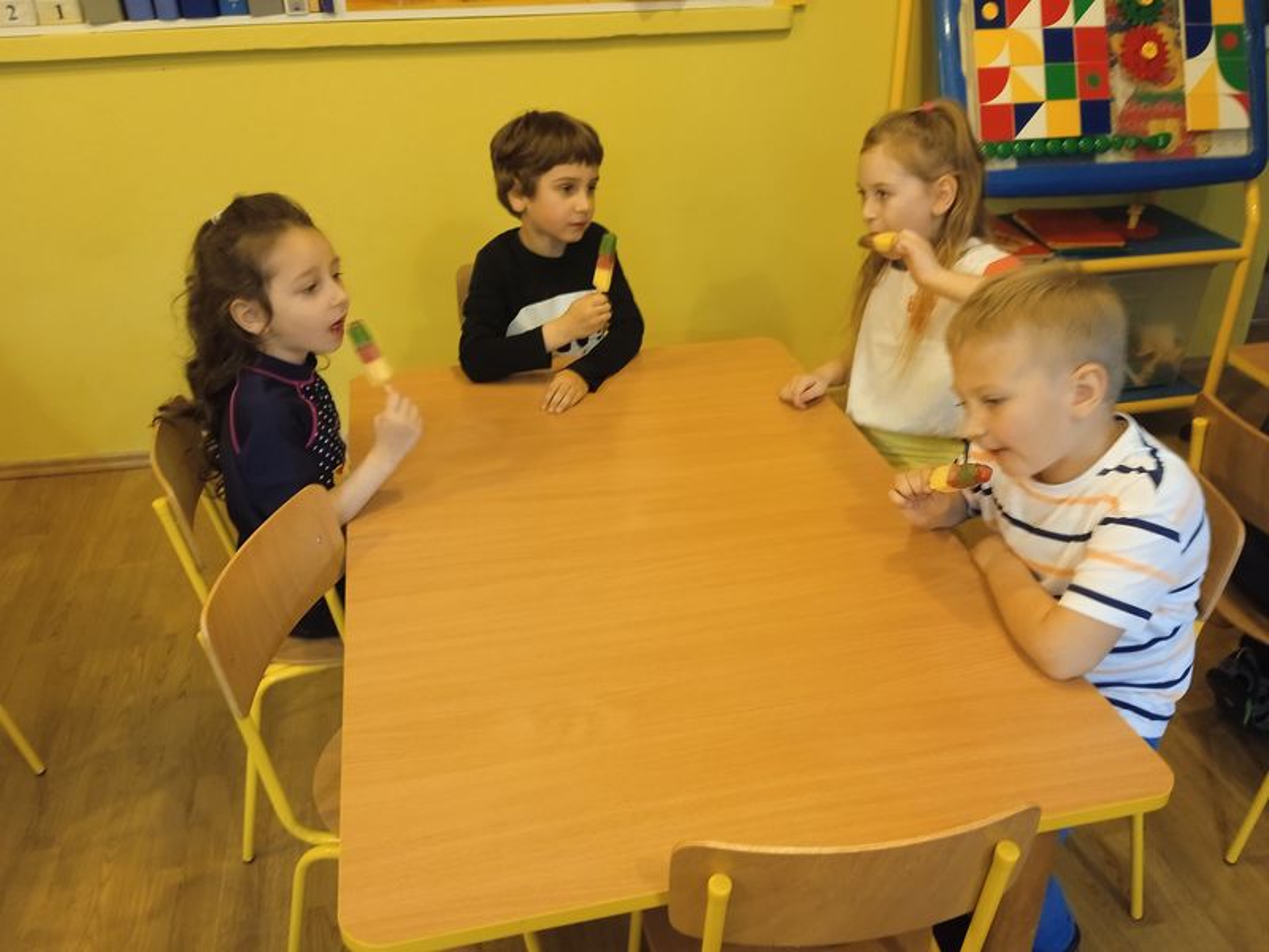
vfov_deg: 49.7
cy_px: 476
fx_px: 1026
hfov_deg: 63.4
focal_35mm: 28
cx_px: 634
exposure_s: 1/20
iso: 643
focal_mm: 3.43
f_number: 2.2
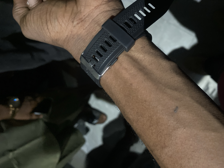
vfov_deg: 53.1
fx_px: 168
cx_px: 112
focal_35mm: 26
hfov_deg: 67.3
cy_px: 84
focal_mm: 4.25
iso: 1000
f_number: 1.8
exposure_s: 1/25
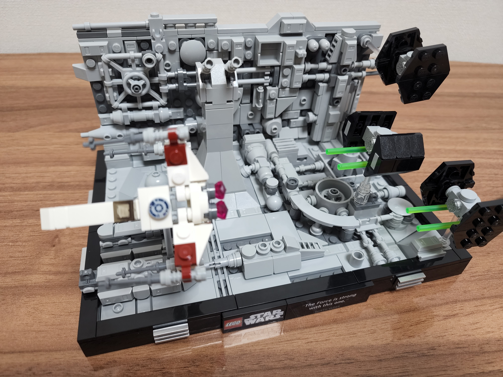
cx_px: 252
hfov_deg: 73.9
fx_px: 334
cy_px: 188
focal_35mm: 23
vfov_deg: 58.9
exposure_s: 1/120
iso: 320
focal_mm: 6.4
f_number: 1.8
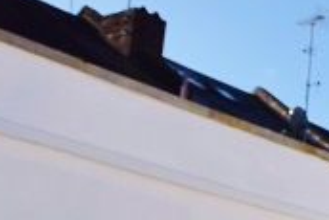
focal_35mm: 98
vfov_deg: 13.2
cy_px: 327
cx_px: 712
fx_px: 896
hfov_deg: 15.3
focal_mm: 10
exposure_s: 1/640
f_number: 9
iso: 200
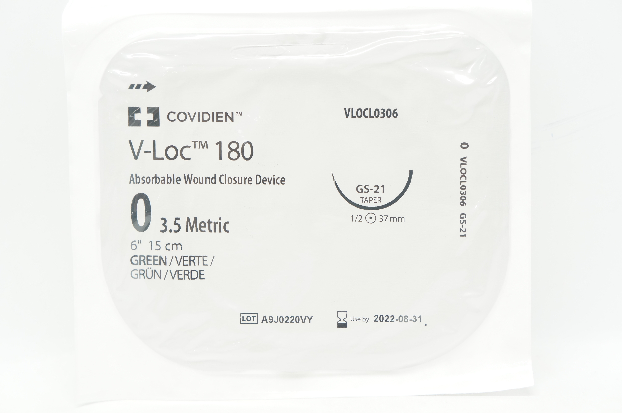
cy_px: 206
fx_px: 906
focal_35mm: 52
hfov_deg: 37.9
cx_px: 311
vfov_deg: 25.7
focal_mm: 35
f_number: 5
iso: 800
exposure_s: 1/100
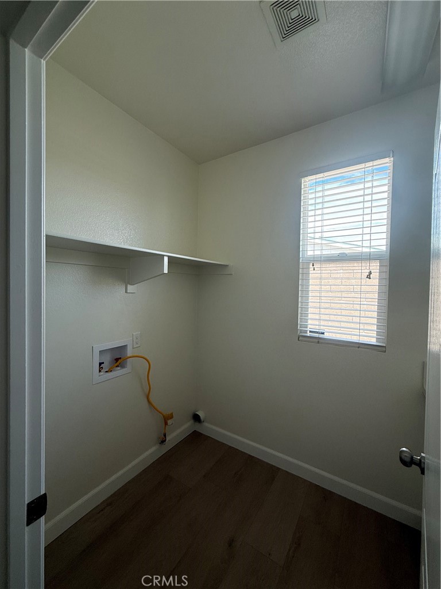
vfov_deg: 102.1
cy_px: 294
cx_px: 220
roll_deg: -1.4
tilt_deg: -0.5
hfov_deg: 85.7
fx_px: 238
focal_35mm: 14
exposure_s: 1/99
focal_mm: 2.22
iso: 50
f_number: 2.2
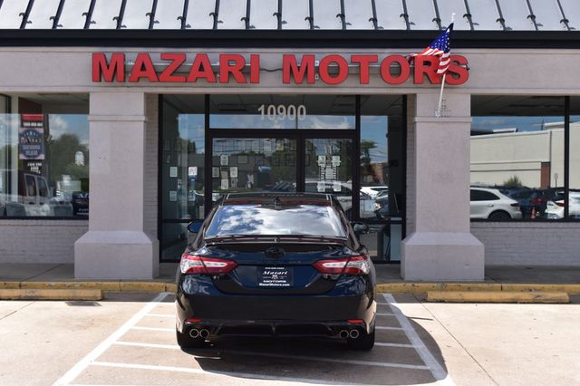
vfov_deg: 25.0
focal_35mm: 54
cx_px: 290
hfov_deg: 36.9
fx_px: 870
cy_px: 193
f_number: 11
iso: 400
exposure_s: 1/400
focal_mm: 36
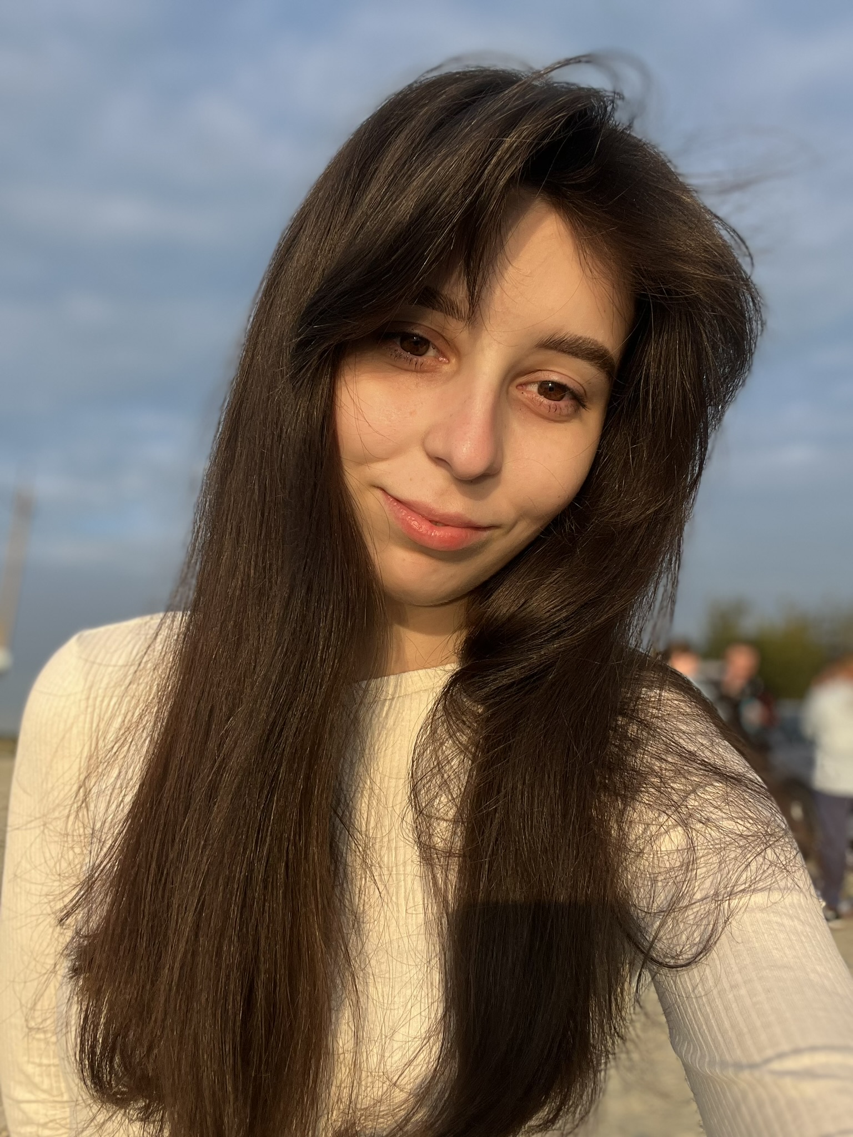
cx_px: 426
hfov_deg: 46.8
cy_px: 568
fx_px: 986
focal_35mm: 30
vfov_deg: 60.0
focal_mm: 2.71
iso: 32
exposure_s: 1/510
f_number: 2.2
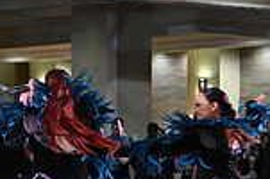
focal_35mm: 235
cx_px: 476
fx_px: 1759
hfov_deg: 8.5
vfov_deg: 5.8
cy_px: 196
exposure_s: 1/320
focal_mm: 61
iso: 6400
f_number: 5.6
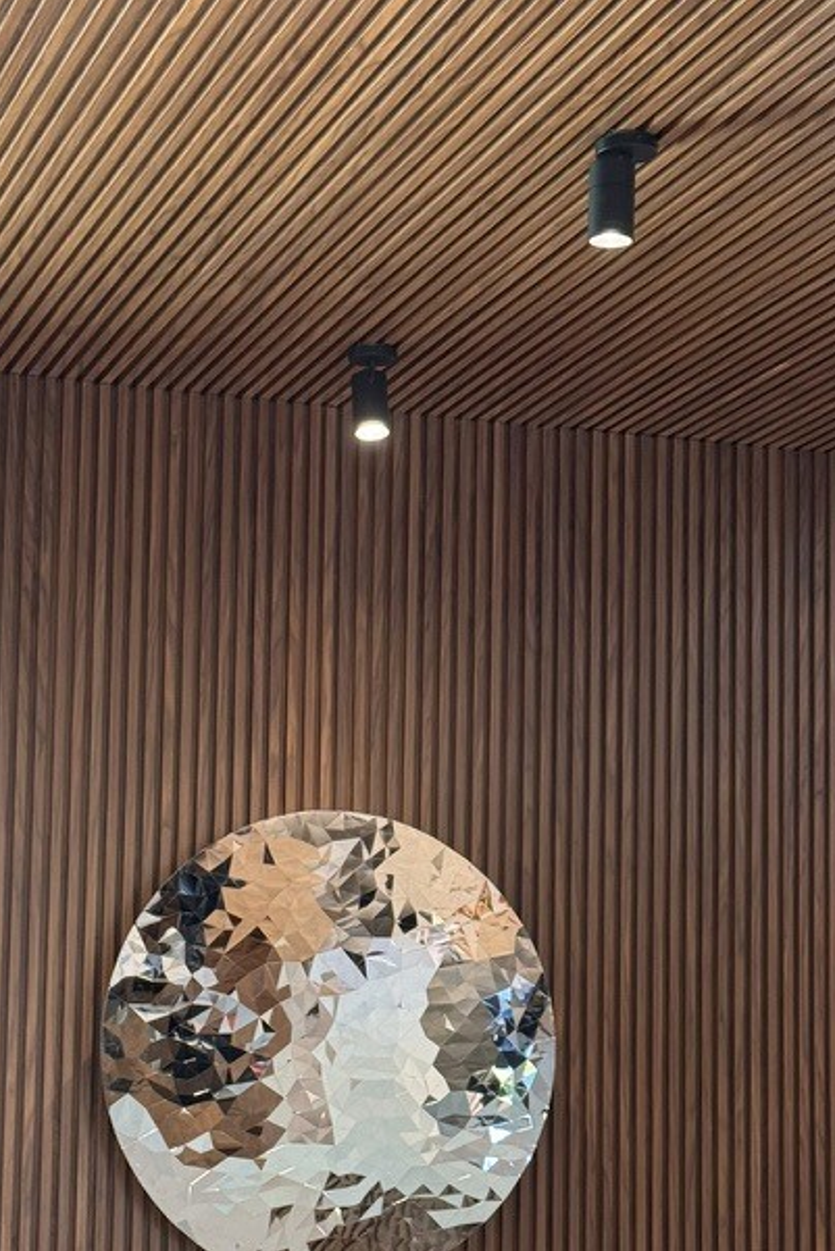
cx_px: 281
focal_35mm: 85
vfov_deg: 23.8
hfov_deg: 16.0
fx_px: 2955
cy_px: 856
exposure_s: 1/60
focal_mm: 6.76
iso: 250
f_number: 1.78
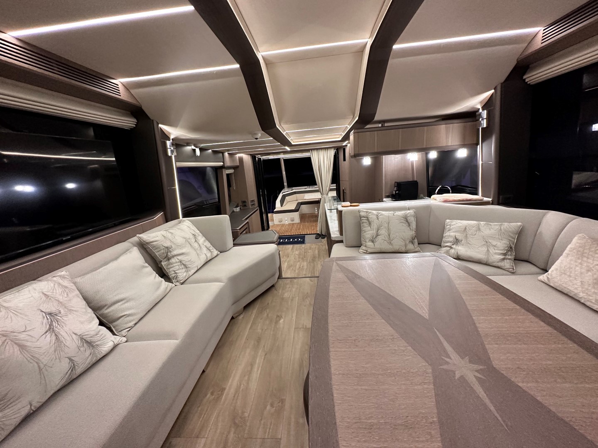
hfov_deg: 102.1
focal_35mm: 14
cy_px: 224
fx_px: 242
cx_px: 299
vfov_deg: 85.7
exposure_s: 1/56
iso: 400
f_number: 2.2
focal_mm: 2.22
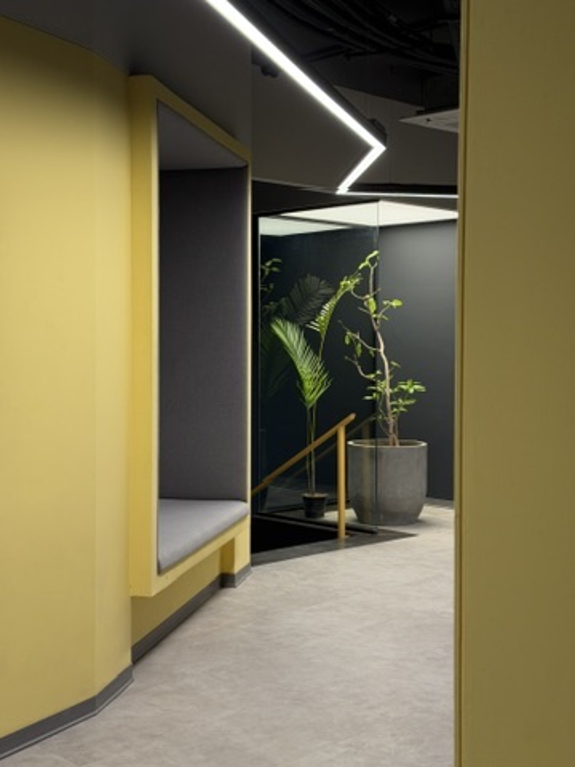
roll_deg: -0.6
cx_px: 288
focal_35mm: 48
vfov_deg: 39.7
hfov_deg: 30.3
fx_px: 1063
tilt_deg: -1.8
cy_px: 384
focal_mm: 6.76
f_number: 1.78
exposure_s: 1/100
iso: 160
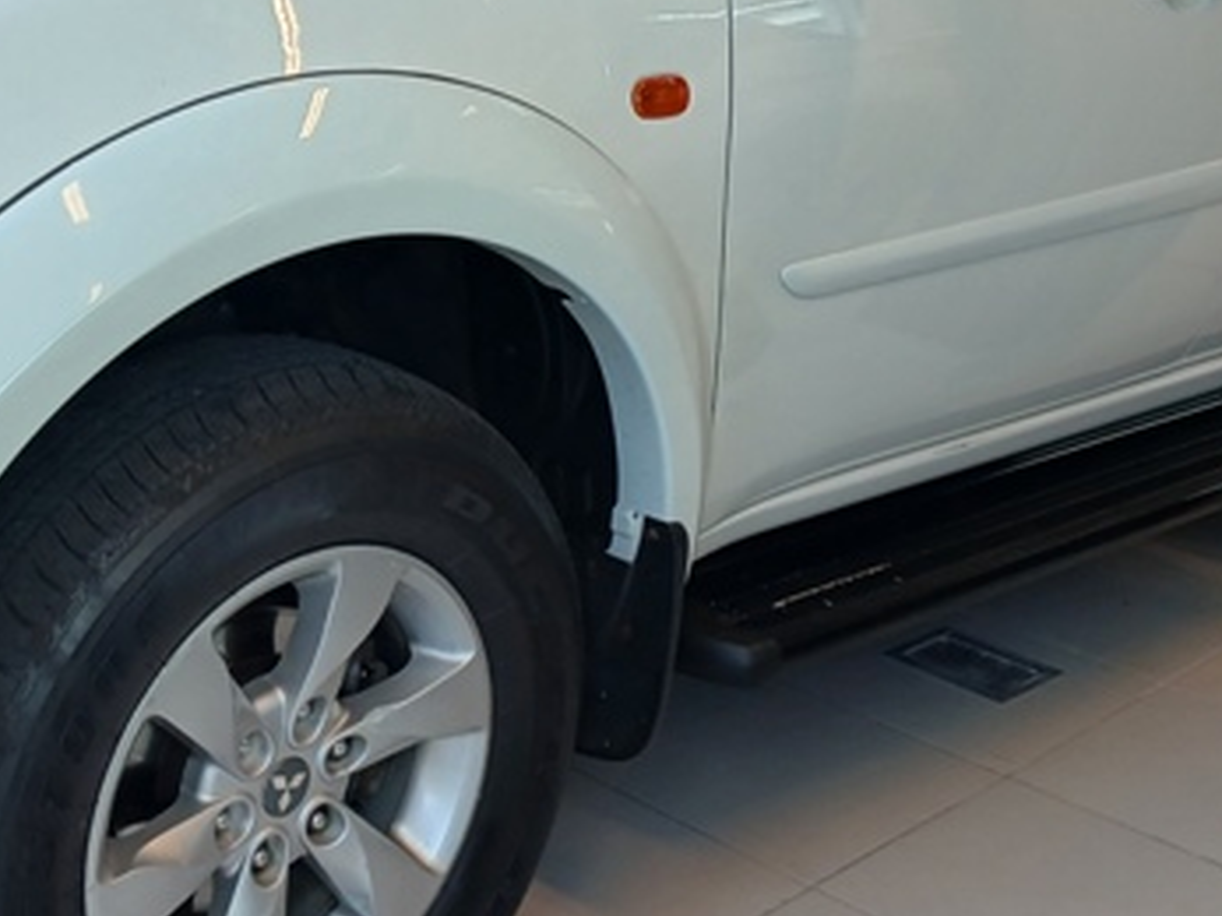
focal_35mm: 60
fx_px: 2117
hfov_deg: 31.6
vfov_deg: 23.9
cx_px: 313
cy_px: 141
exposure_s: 1/60
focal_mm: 3.98
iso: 32
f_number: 1.8
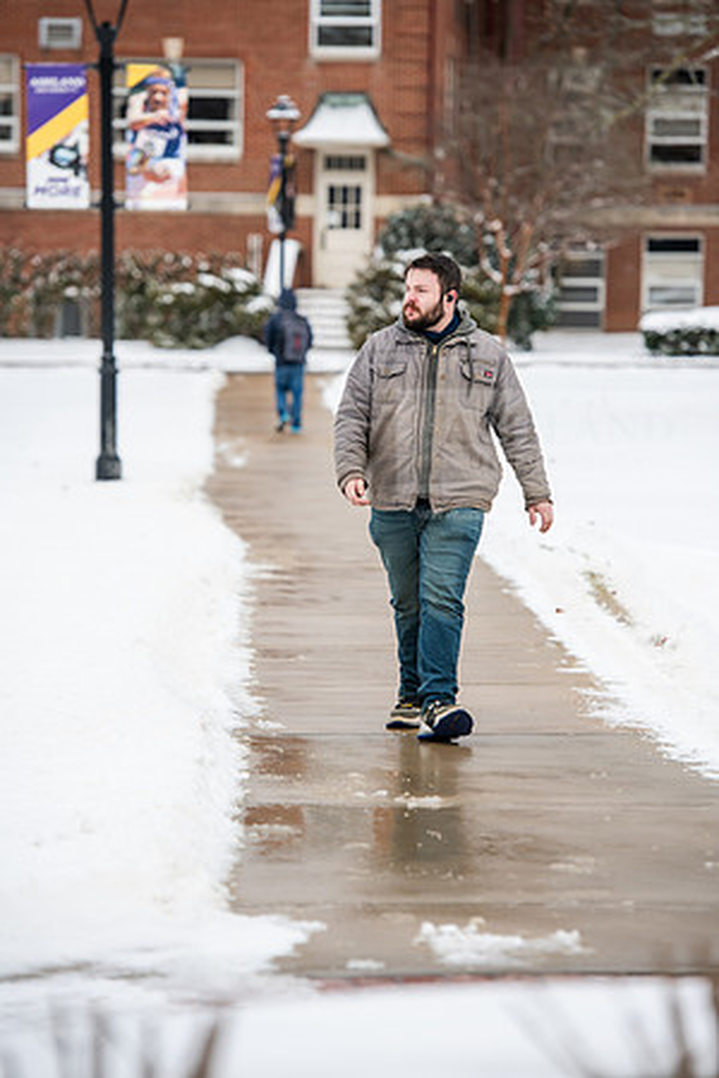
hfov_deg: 8.9
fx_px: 4643
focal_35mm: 155
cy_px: 539
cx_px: 360
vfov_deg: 13.2
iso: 160
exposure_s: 1/800
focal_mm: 155
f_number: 4
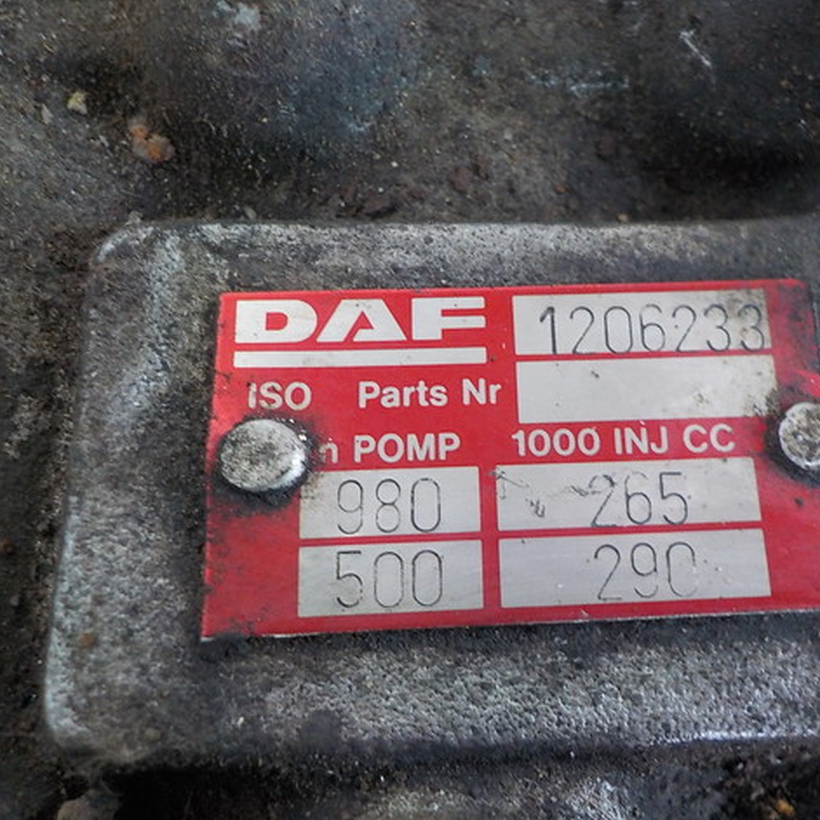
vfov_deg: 46.0
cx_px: 521
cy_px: 406
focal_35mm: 36
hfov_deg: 45.6
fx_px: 965
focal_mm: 4.1
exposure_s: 1/13
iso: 400
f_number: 3.3
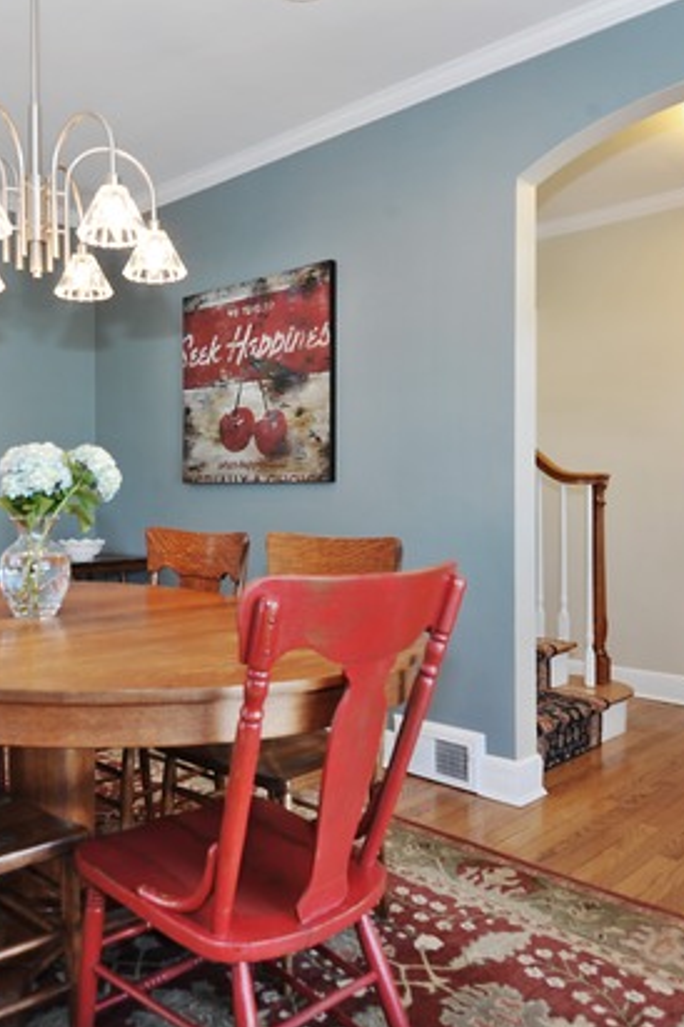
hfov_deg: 45.3
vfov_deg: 65.5
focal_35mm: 28
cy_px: 505
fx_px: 798
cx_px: 202
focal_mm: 18
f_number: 8
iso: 200
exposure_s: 1/6
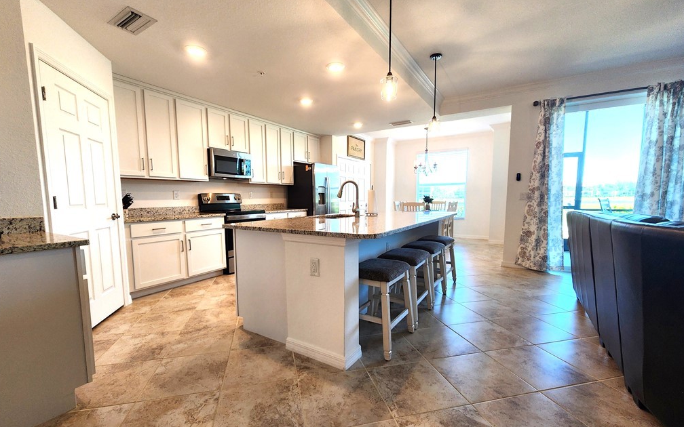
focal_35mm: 14
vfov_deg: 78.6
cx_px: 337
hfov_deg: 105.3
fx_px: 261
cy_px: 225
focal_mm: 2.2
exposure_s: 1/60
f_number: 2.2
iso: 100
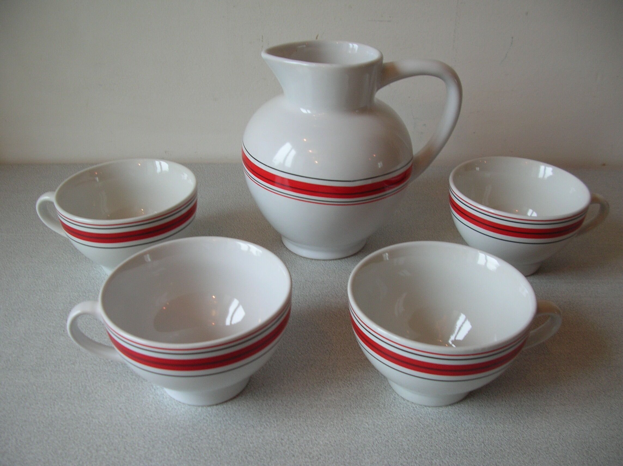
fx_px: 629
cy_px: 233
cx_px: 312
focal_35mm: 35
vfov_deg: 40.6
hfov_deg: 52.7
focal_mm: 5.8
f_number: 2.8
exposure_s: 1/8.3
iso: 50
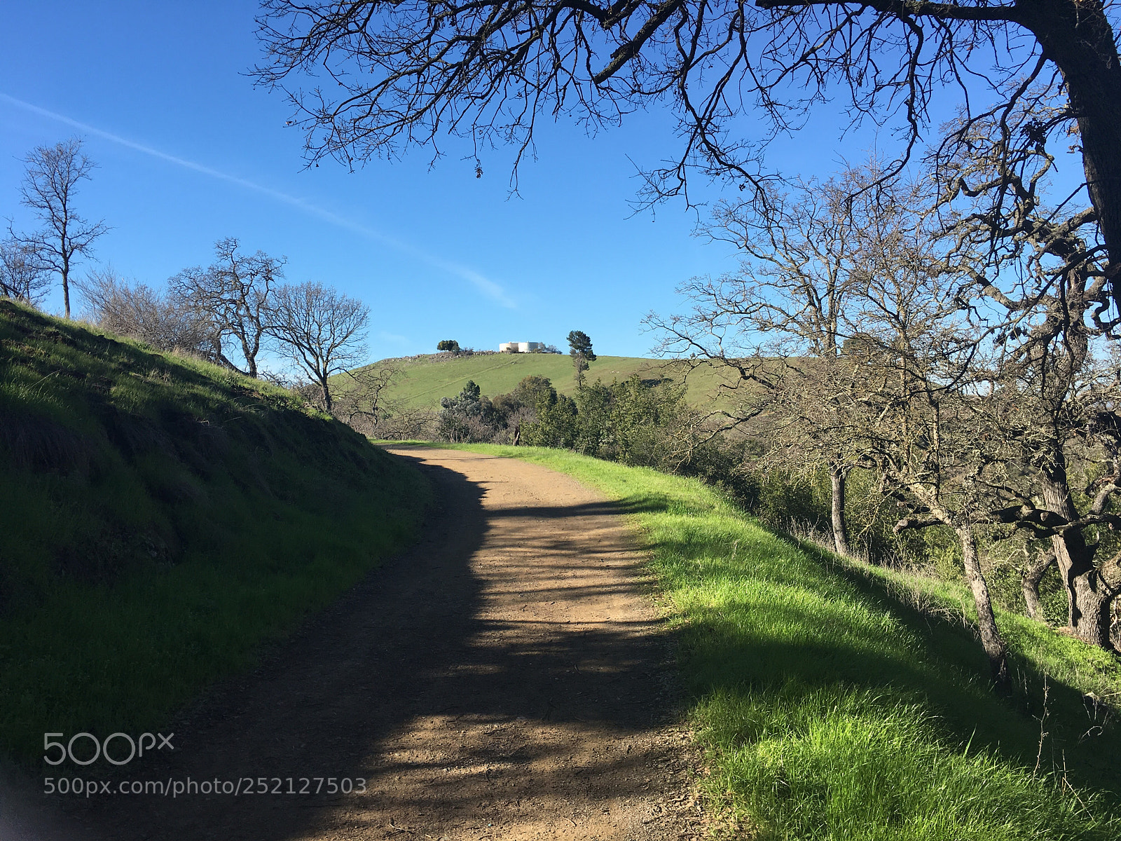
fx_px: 939
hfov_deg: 61.7
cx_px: 560
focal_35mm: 29
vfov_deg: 48.2
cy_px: 420
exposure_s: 1/818
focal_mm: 4.15
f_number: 2.2
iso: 25
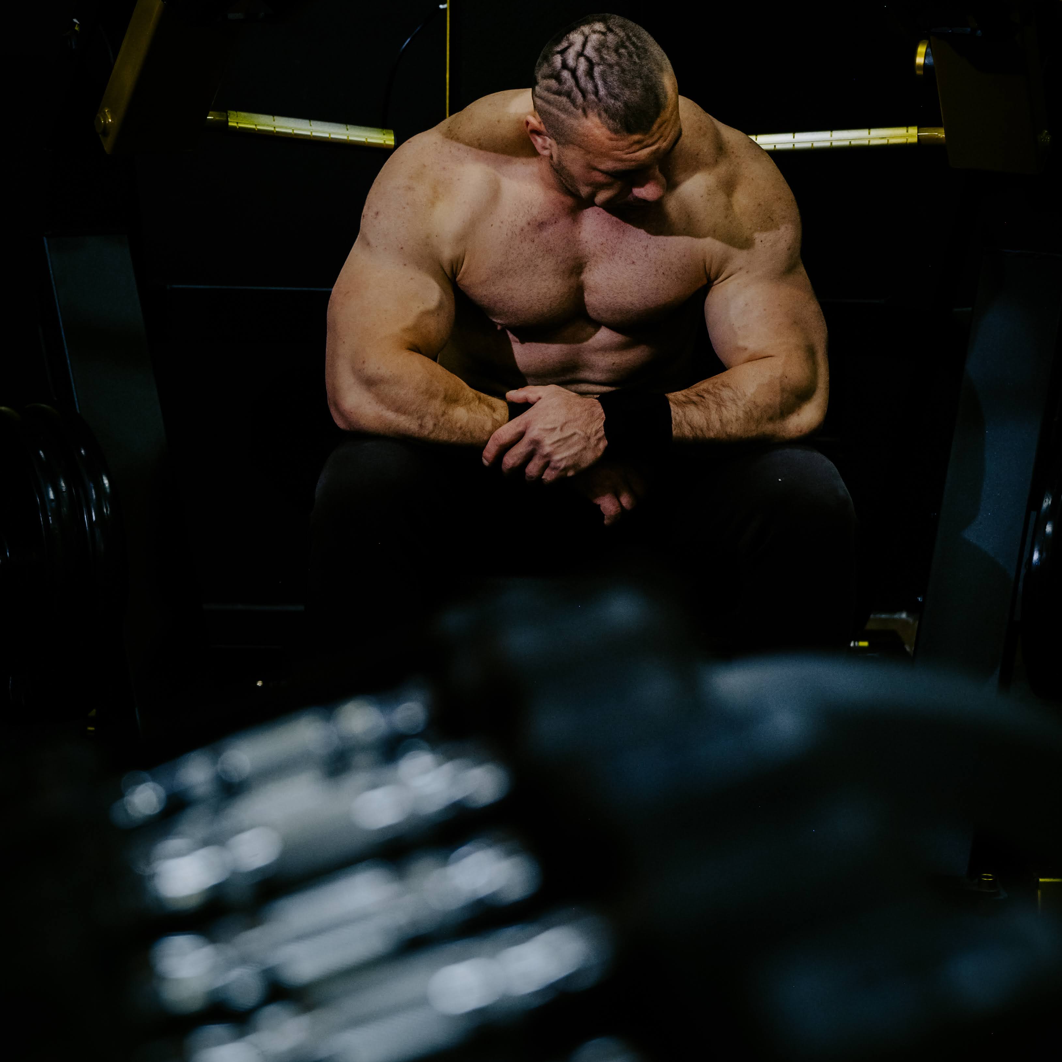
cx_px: 533
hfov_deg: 16.0
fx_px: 3783
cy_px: 395
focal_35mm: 109
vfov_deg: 16.0
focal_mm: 85
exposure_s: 1/200
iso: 640
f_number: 4.5
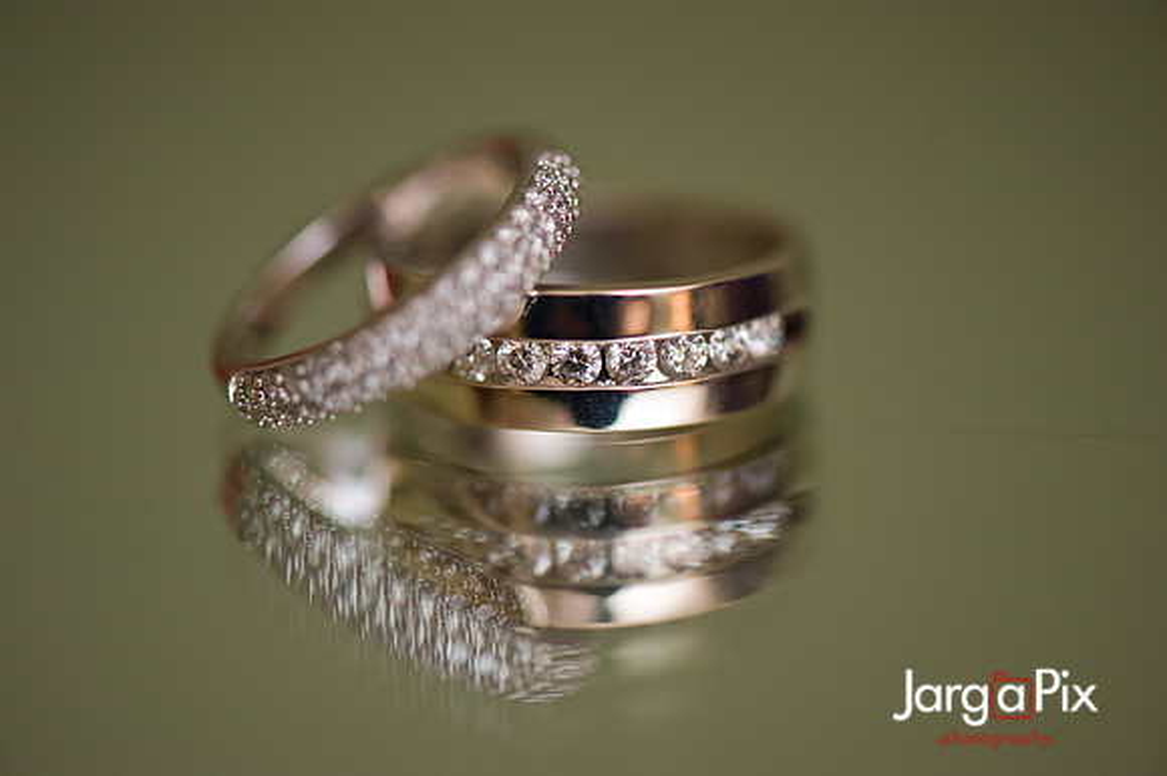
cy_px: 388
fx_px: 3402
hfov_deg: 19.5
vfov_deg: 13.0
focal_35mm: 105
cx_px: 584
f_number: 4
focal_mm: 105
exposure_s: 1/125
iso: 1600
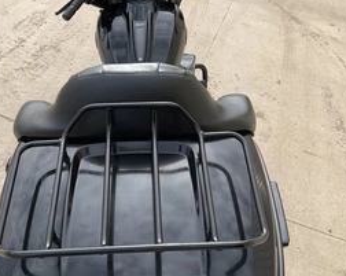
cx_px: 146
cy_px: 132
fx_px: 460
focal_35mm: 45
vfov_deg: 33.4
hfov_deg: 41.1
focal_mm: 3
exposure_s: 1/1311
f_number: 1.8
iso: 25
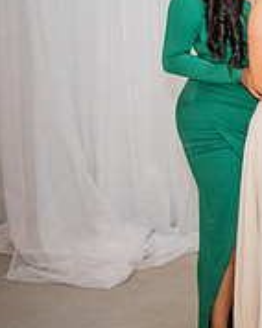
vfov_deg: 19.5
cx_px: 498
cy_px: 102
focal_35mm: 98
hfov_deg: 13.7
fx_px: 952
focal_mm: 32
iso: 1000
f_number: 2.8
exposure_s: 1/160
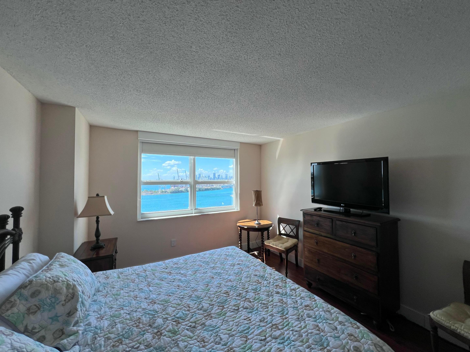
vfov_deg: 89.9
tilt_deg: +0.7
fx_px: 177
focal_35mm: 13
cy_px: 176
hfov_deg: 106.2
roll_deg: +0.6
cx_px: 235
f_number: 1.8
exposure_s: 1/371
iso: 32
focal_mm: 1.57
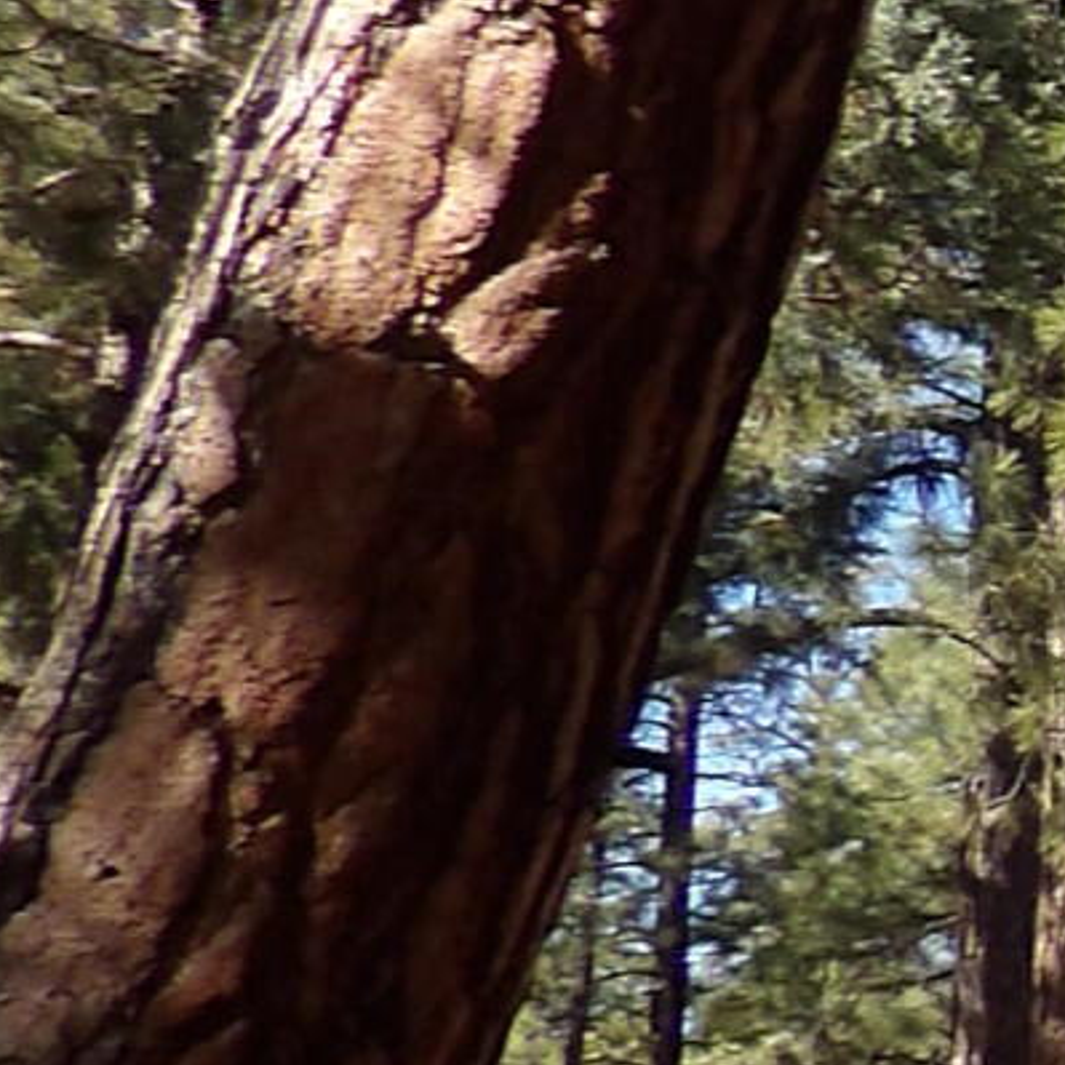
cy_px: 374
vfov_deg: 9.4
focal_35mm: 186
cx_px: 3905
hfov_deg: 7.4
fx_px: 6474
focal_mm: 5
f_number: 3.4
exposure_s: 1/294
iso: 100
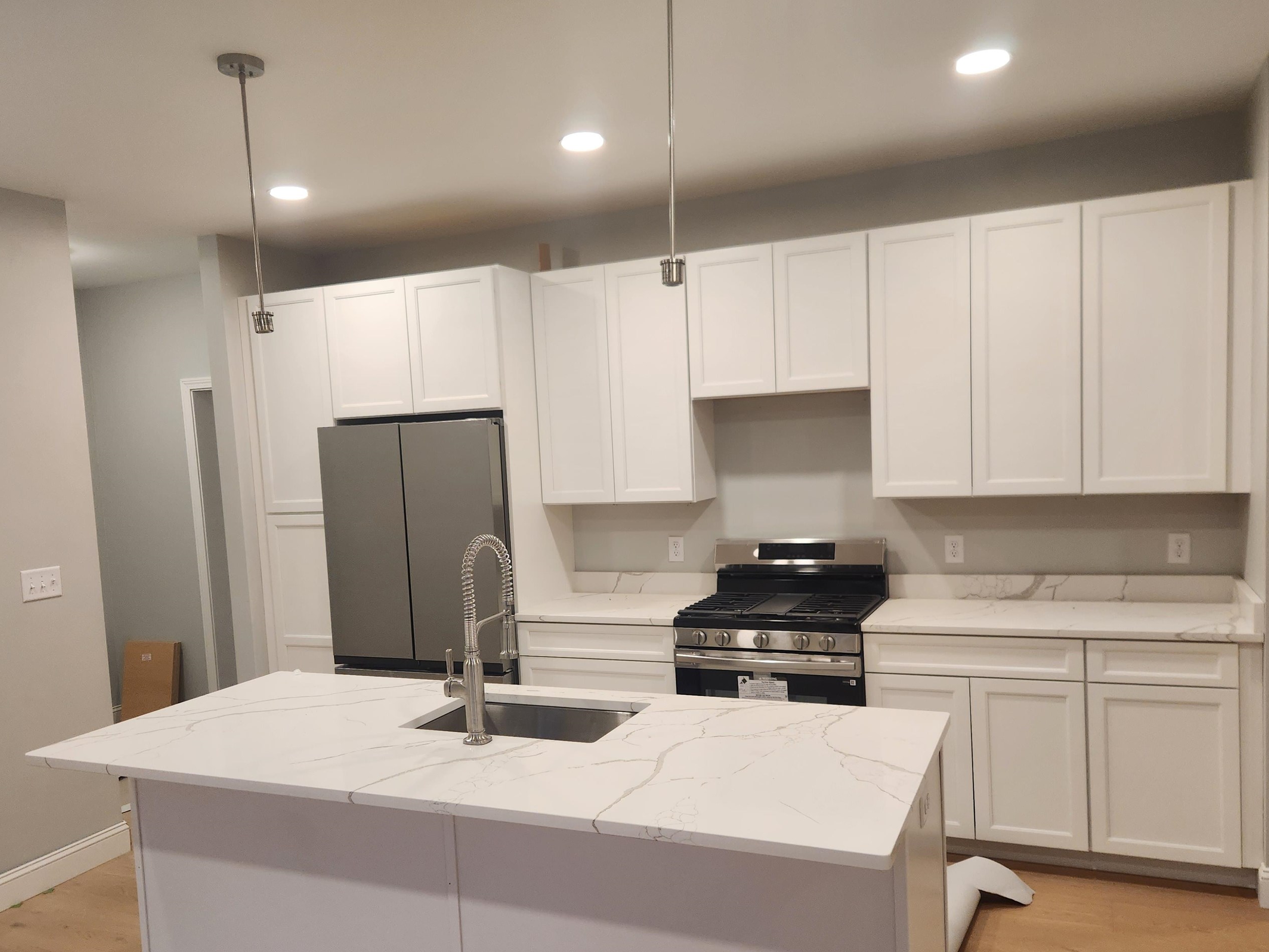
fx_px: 1027
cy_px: 539
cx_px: 586
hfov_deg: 63.4
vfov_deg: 49.6
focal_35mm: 28
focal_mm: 5.4
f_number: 1.8
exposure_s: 1/120
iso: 200
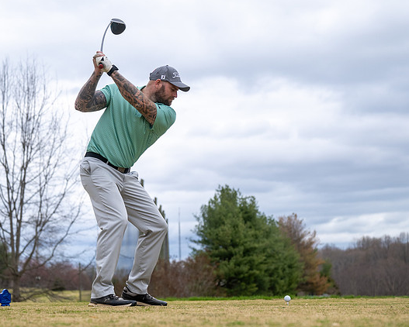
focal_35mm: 87
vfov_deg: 17.7
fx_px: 1054
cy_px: 194
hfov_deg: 22.0
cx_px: 203
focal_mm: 45
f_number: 2.8
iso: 220
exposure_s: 1/3200
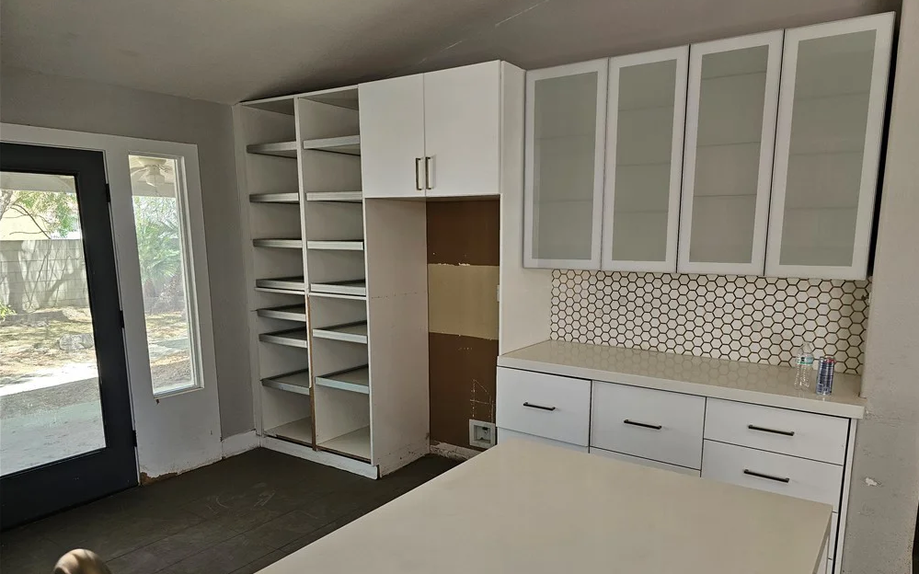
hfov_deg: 72.5
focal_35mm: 25
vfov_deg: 49.0
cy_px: 340
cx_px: 470
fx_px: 626
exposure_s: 1/180
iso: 200
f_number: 1.7
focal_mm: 6.3
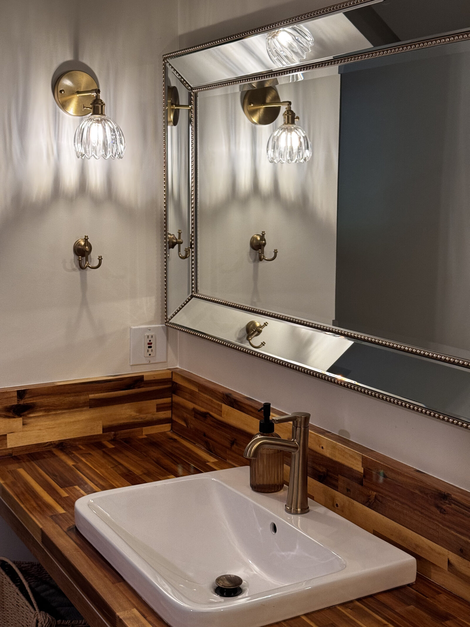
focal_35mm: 48
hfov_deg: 30.3
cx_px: 235
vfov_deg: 39.7
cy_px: 314
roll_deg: -0.9
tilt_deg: -8.3
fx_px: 869
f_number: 1.78
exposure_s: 1/60
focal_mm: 6.76
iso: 80
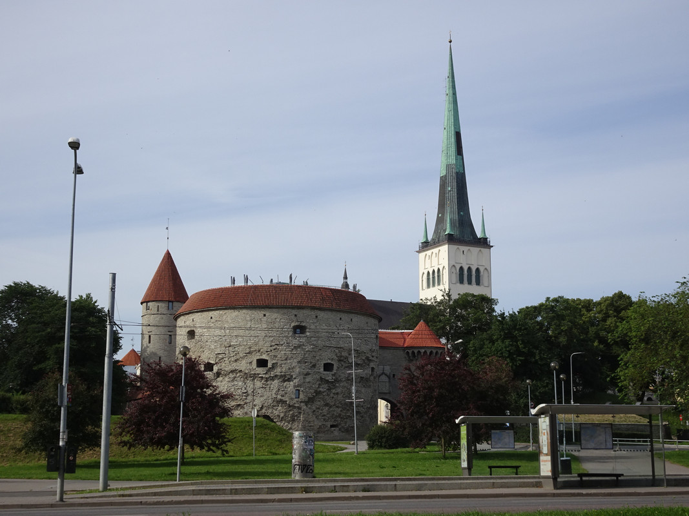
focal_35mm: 54
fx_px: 1075
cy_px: 258
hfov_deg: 35.5
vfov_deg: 27.0
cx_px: 344
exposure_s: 1/640
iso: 80
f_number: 4.5
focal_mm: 9.18
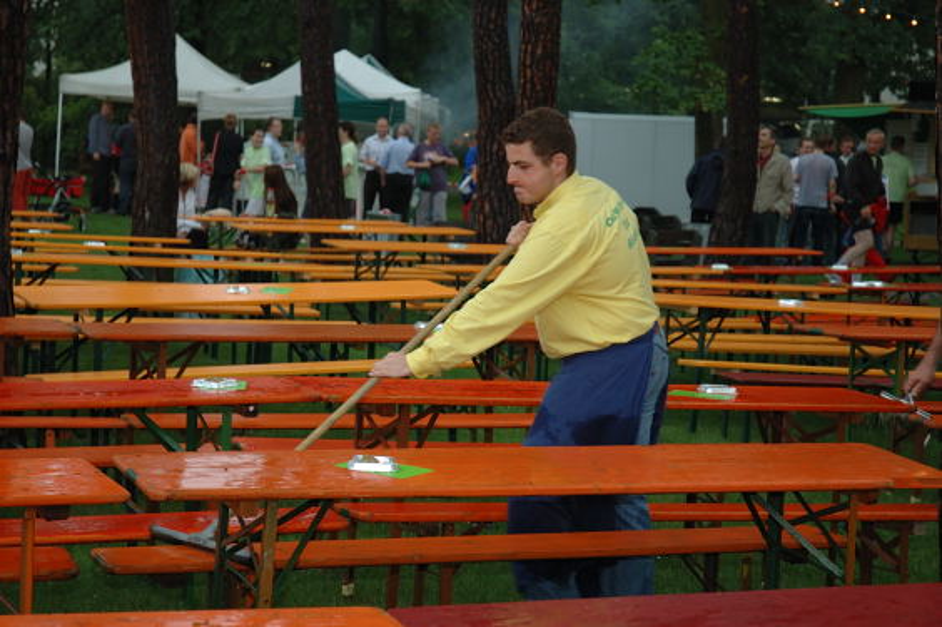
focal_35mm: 84
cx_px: 471
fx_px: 2196
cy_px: 314
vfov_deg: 16.2
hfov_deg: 24.2
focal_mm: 56
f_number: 4.5
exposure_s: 1/60
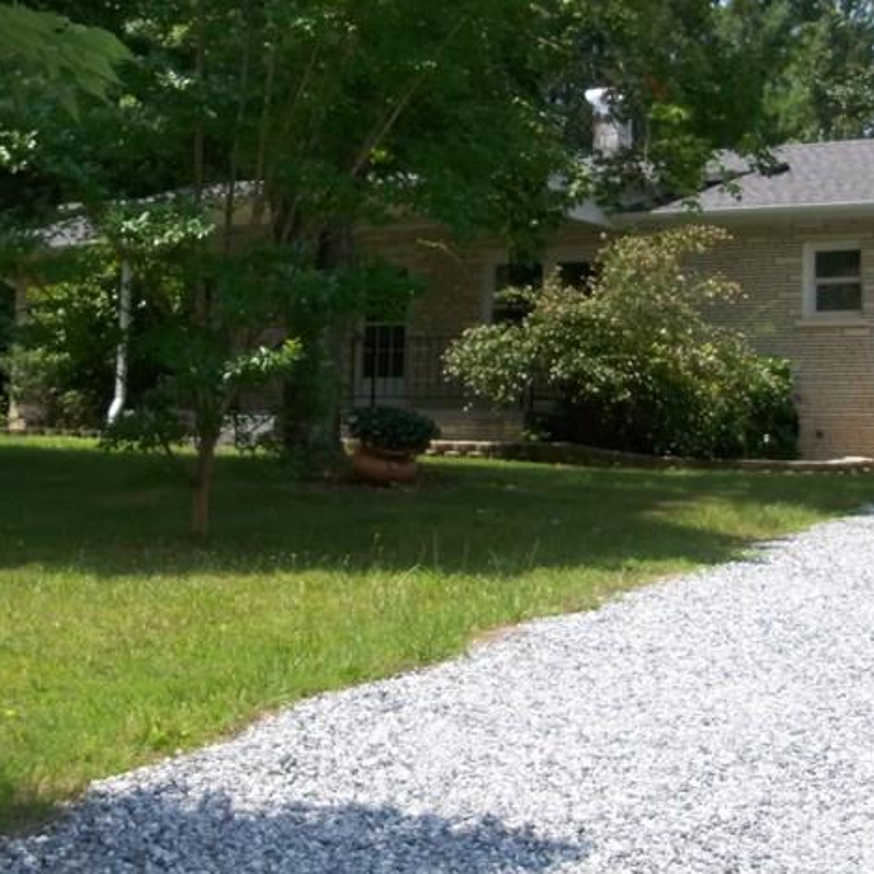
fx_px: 2314
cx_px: 444
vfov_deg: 21.3
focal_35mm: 81
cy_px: 283
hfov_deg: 21.4
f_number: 3.7
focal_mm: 7.5
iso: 64
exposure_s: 1/400
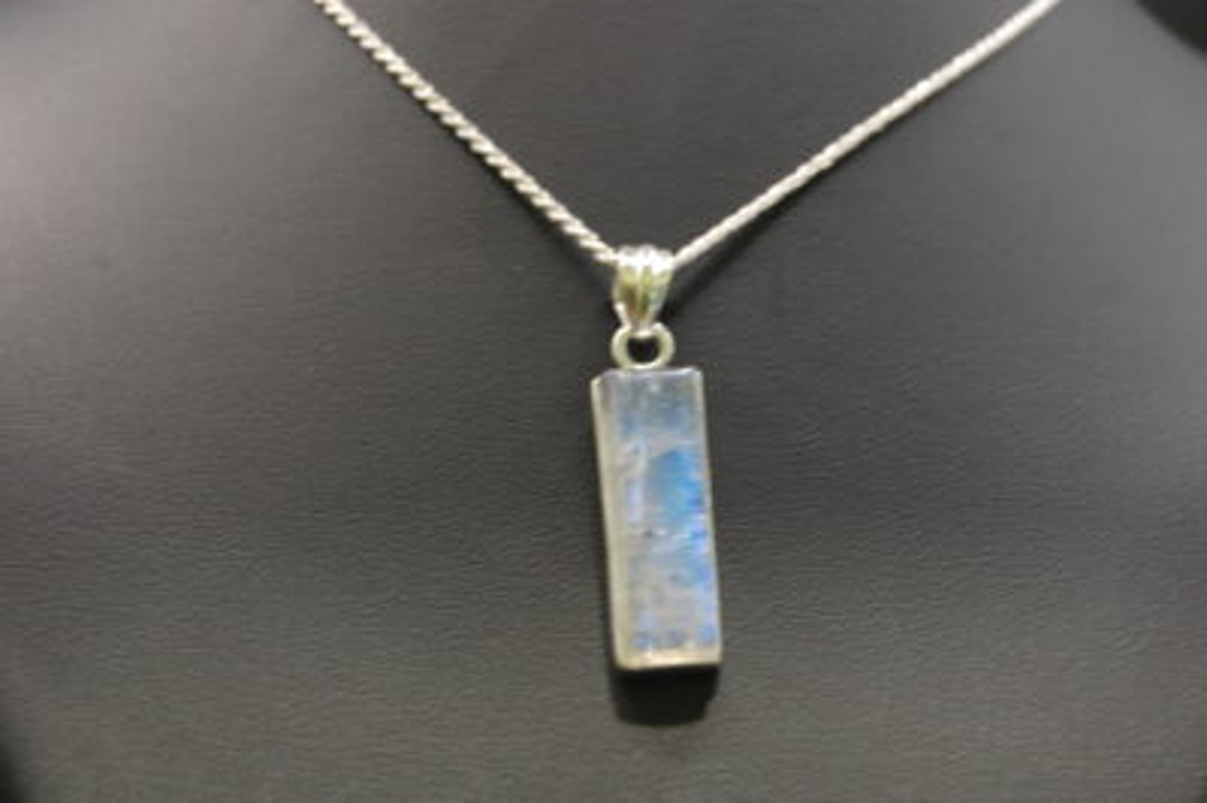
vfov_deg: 16.5
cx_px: 604
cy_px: 402
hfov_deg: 24.6
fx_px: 2764
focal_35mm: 82
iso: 800
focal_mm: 55
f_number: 5.6
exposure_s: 1/6
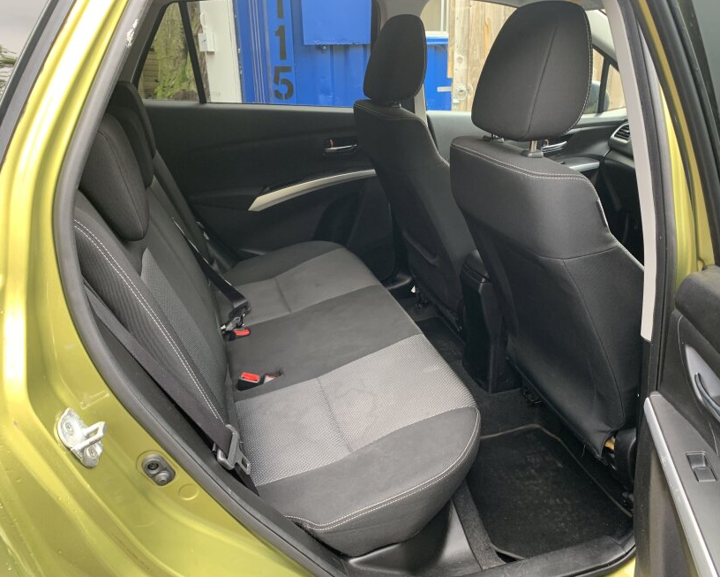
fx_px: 597
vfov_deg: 51.5
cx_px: 394
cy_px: 288
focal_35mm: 28
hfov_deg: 62.1
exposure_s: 1/94
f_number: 1.8
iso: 100
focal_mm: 4.25
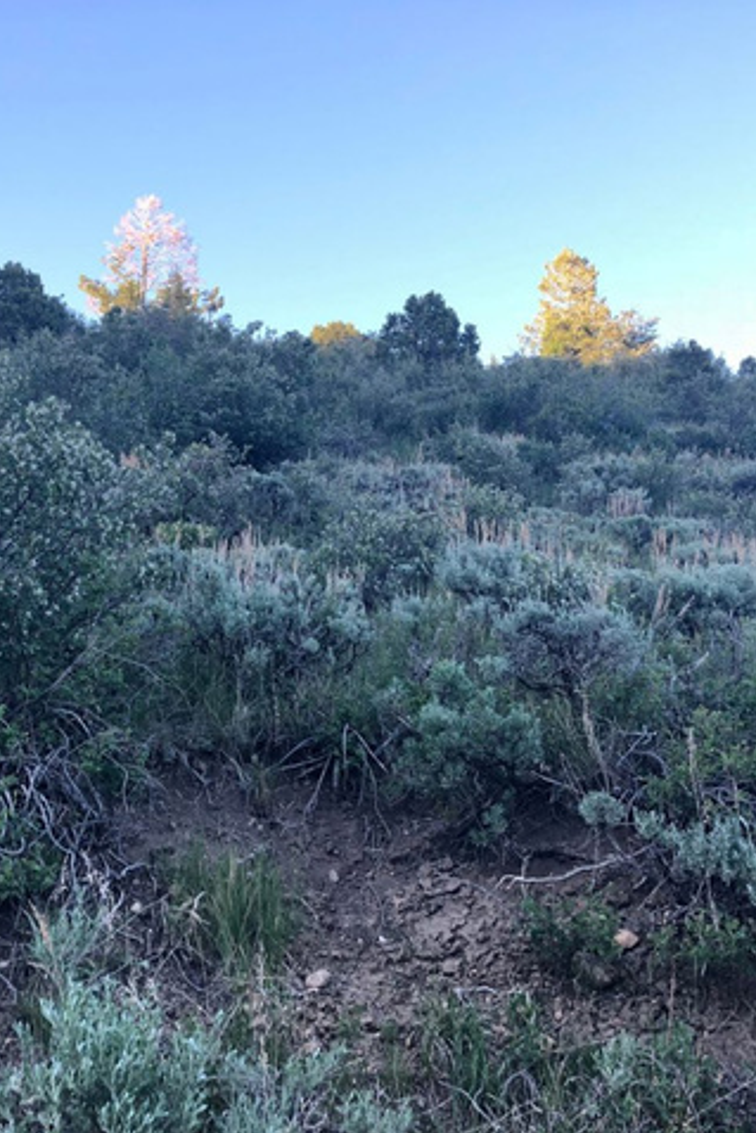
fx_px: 1228
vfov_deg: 49.5
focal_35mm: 39
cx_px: 358
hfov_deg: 34.2
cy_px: 566
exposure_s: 1/120
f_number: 1.8
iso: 50
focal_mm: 3.99
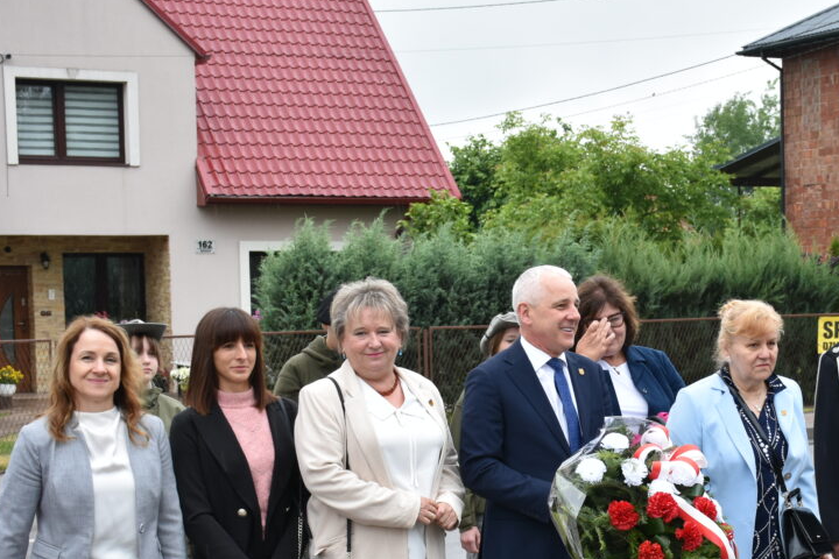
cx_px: 672
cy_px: 432
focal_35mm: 80
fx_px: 1864
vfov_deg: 17.0
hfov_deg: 24.9
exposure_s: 1/160
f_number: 6.3
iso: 400
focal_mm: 32
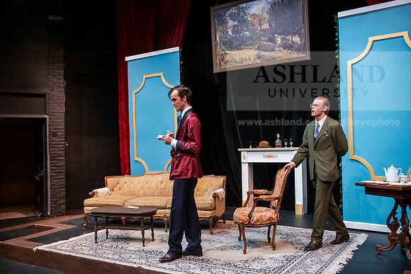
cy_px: 137
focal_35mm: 34
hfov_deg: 55.8
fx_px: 388
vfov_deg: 38.9
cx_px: 206
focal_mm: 34
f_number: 3.2
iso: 3200
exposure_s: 1/200
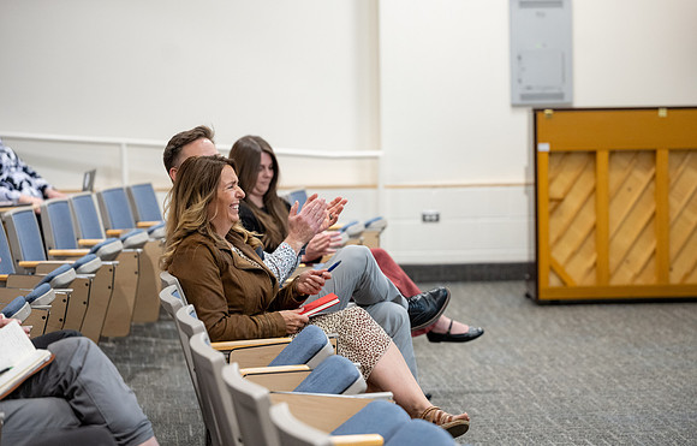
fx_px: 2168
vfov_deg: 11.7
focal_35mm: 113
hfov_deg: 18.3
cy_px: 226
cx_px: 355
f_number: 2.8
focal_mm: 101
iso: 1250
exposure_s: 1/200
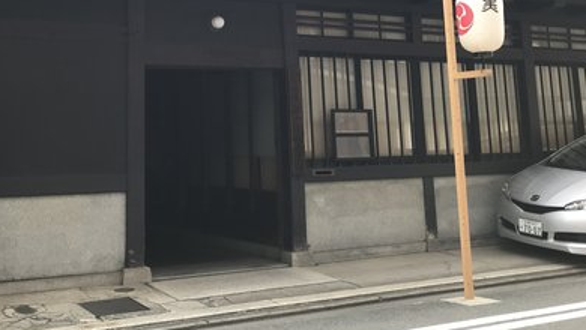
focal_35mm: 50
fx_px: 777
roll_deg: +2.3
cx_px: 212
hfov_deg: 40.9
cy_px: 9
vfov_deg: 23.1
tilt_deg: +11.4
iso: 25
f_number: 1.8
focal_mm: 3.99
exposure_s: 1/120
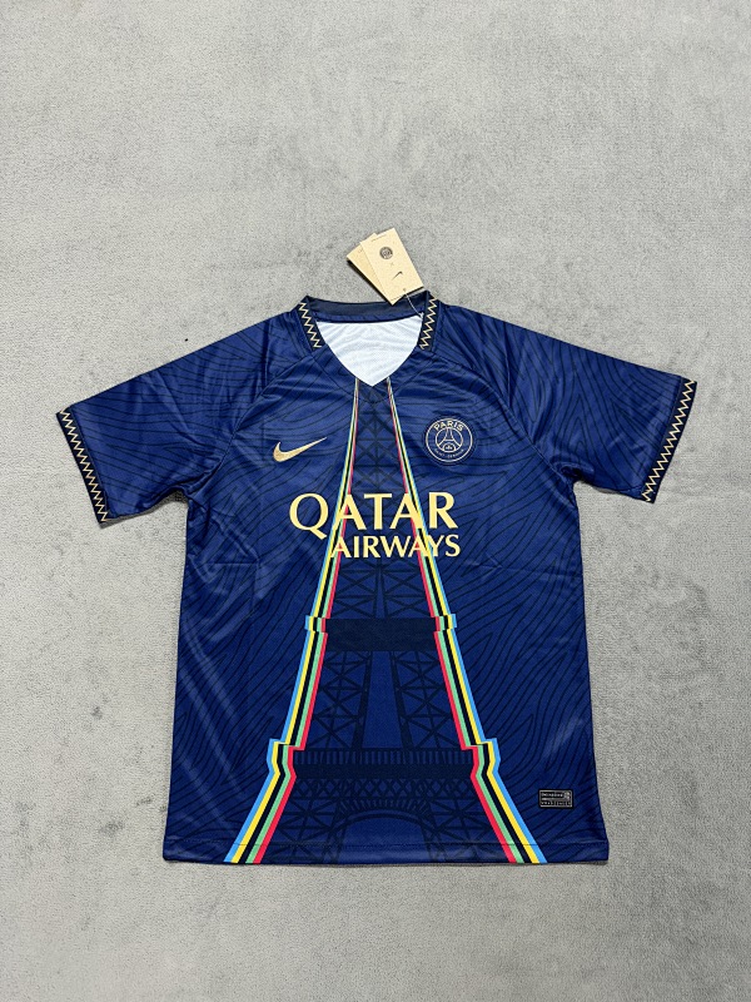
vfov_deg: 71.6
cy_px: 501
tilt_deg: -76.6
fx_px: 694
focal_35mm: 24
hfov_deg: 56.8
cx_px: 376
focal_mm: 6.76
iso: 320
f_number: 1.78
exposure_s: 1/50
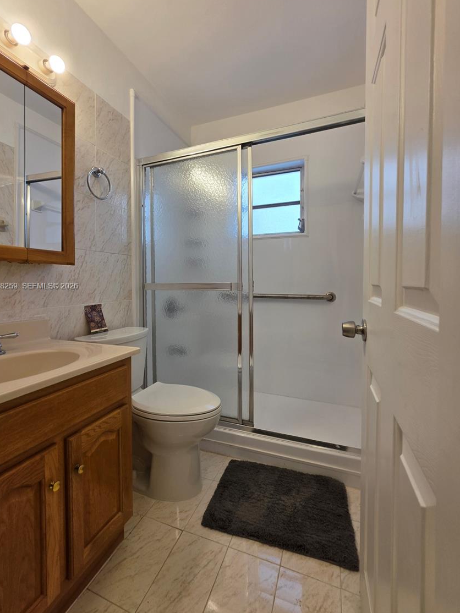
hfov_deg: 85.7
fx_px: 248
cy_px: 287
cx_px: 224
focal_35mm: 14
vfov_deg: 101.9
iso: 25
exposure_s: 1/120
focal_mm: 2.2
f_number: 1.9
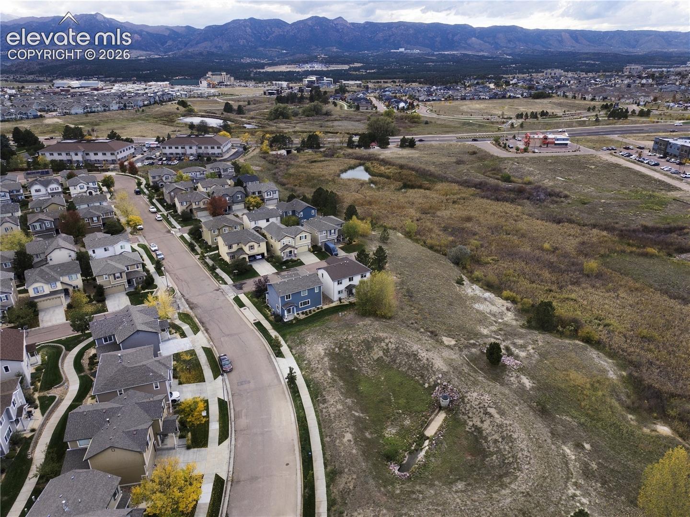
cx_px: 345
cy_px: 258
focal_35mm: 24
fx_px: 478
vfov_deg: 56.8
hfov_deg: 71.6
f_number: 1.8
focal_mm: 8.7
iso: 290
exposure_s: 1/1250
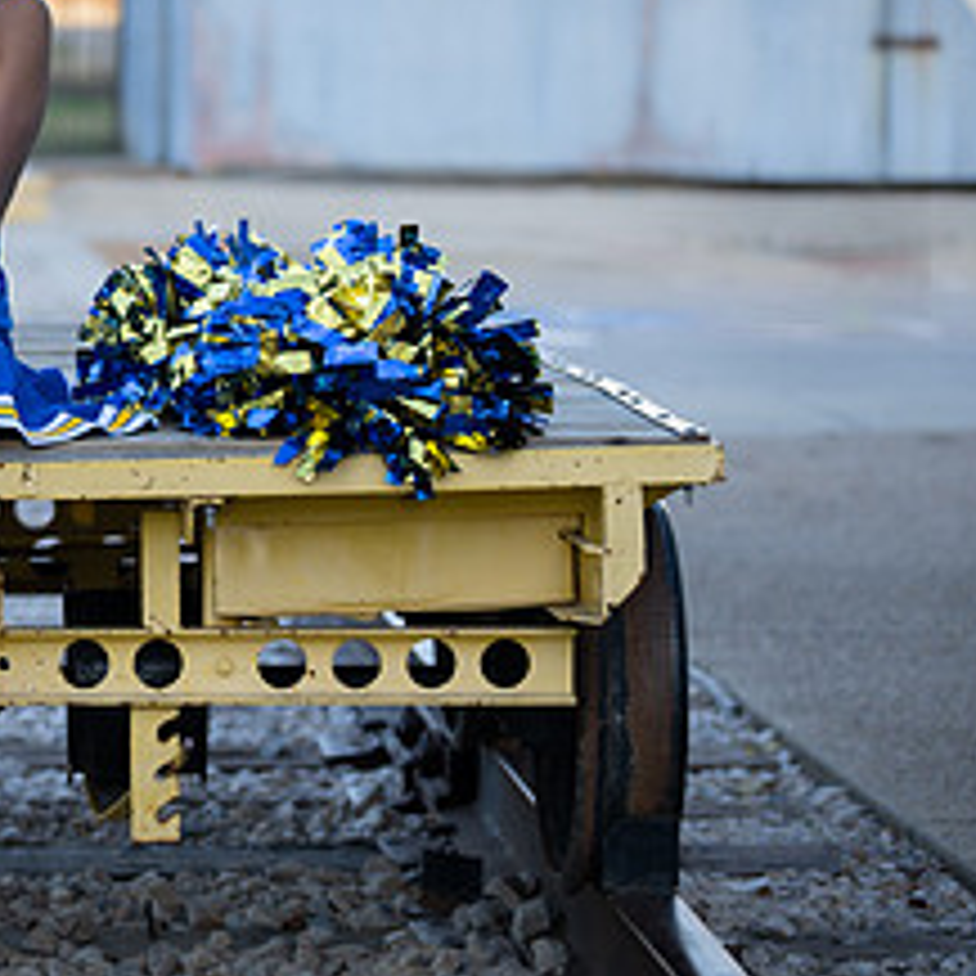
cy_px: 304
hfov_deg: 10.8
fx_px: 5072
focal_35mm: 159
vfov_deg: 11.0
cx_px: -103
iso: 125
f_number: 2.8
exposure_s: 1/320
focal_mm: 70
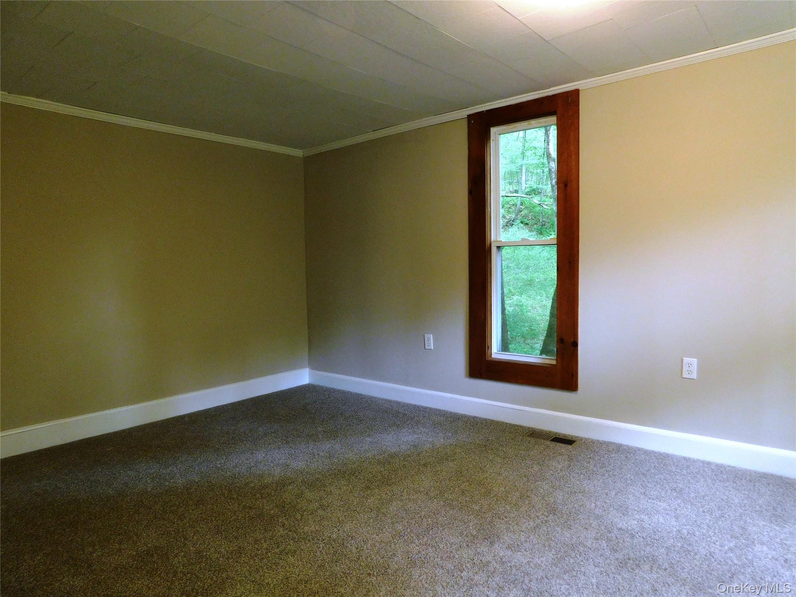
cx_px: 398
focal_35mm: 23
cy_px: 298
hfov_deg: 73.9
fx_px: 529
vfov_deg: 58.9
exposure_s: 1/30
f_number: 3
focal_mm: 4
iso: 250
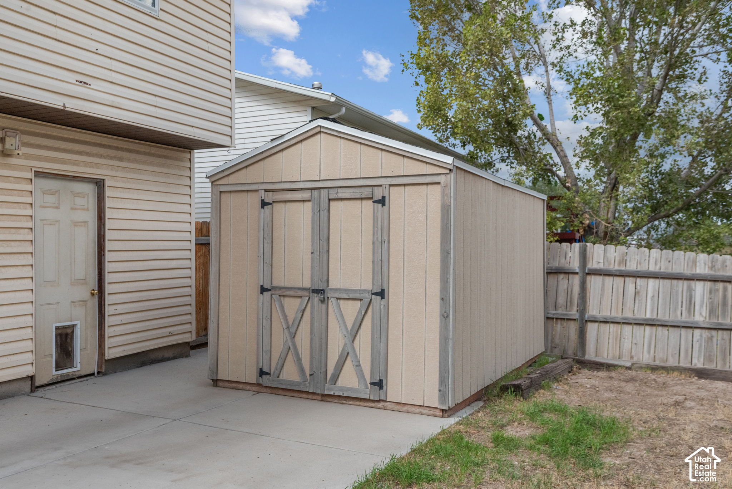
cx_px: 366
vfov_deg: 43.6
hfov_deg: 61.9
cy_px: 244
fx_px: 610
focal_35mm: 30
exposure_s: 1/1000
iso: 1600
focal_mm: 30
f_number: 8
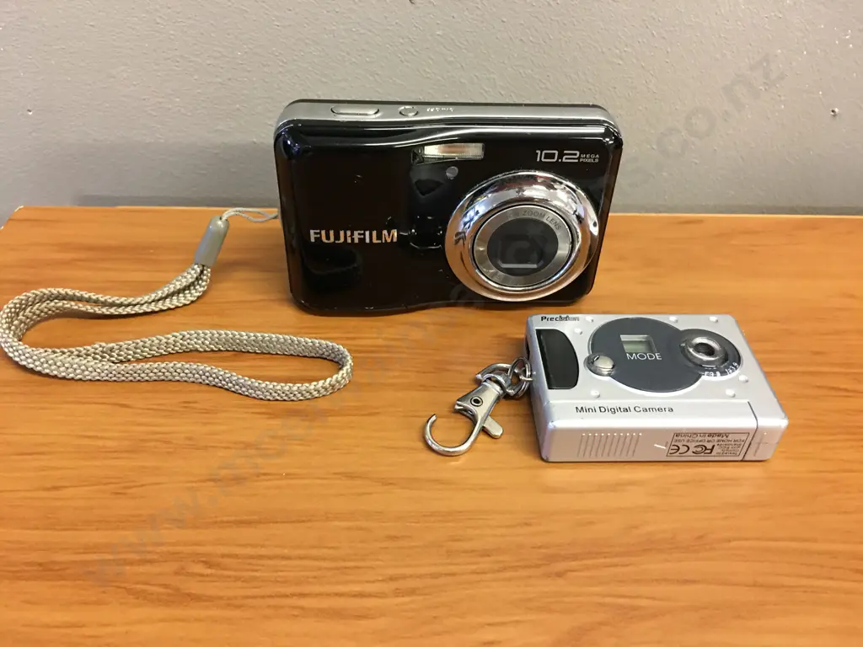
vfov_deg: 48.2
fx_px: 723
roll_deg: -1.3
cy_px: 324
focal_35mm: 29
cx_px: 432
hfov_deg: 61.7
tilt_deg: -38.2
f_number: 2.2
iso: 100
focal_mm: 4.15
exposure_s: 1/10
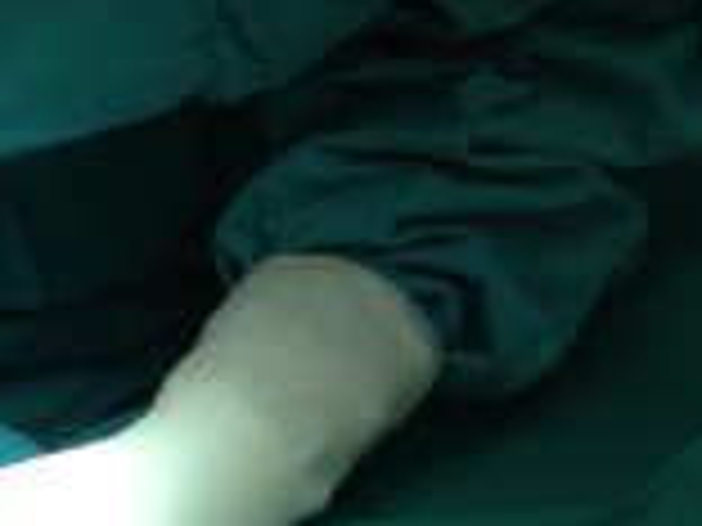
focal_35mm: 95
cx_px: -252
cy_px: 490
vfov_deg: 15.4
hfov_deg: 18.9
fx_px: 1927
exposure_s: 1/120
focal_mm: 4.13
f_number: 2.4
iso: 50
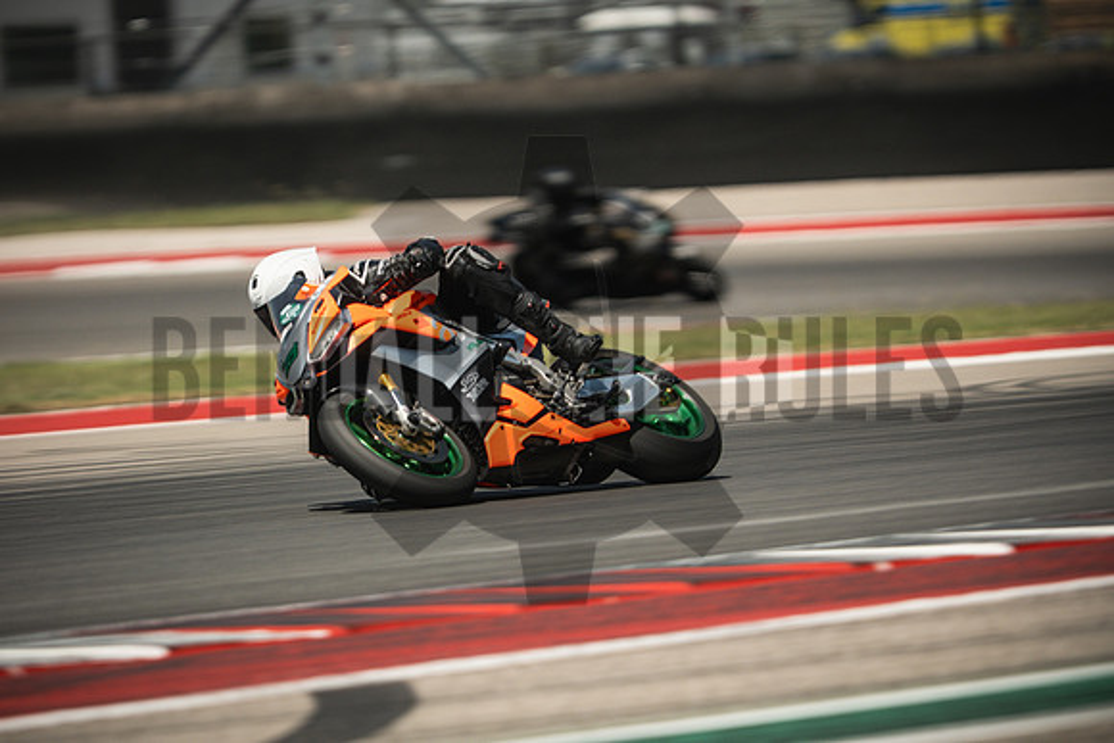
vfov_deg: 3.3
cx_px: 557
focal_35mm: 420
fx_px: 12999
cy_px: 372
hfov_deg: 4.9
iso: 500
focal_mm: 280
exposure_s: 1/320
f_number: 2.8
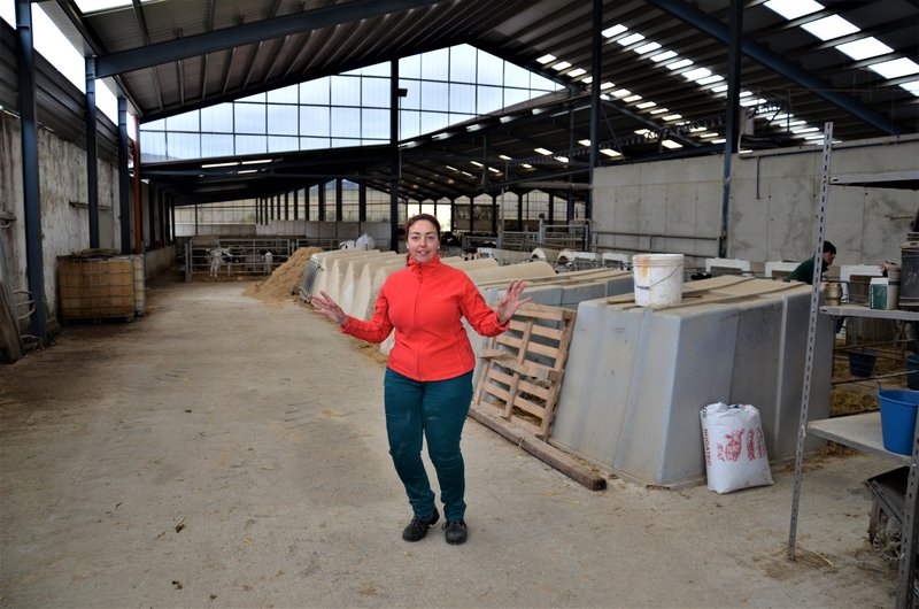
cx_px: 460
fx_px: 688
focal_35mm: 27
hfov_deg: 67.5
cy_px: 304
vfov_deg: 47.7
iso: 500
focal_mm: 18
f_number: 3.5
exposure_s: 1/250
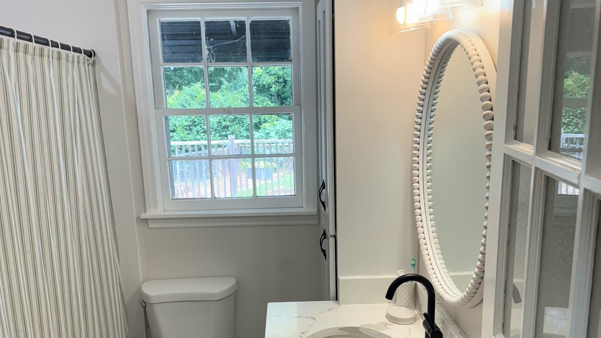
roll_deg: +1.2
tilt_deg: -12.8
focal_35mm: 35
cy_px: 233
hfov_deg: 56.6
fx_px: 558
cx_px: 300
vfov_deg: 33.3
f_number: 1.78
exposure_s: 1/298
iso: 80
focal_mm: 6.76
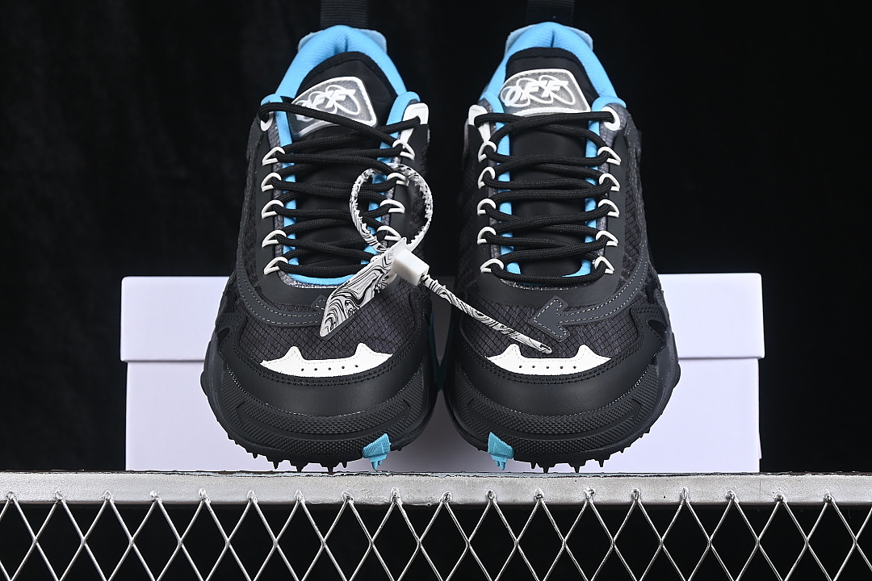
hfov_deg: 27.0
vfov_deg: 18.2
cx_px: 436
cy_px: 290
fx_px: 1817
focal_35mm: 75
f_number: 6.3
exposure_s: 1/60
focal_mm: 50
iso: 160
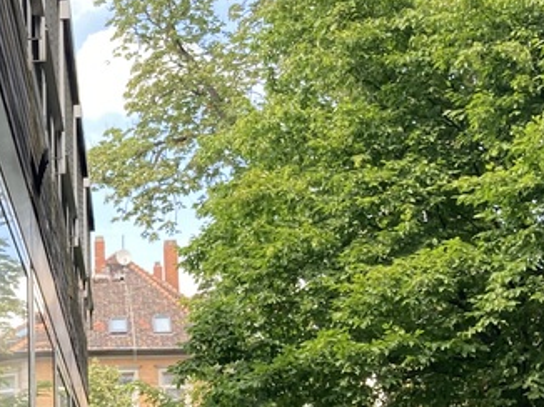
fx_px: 1351
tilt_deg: +12.1
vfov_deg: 17.0
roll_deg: -0.6
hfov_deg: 21.1
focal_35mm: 86
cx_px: -120
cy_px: 312
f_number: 1.8
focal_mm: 3.99
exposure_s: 1/186
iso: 20
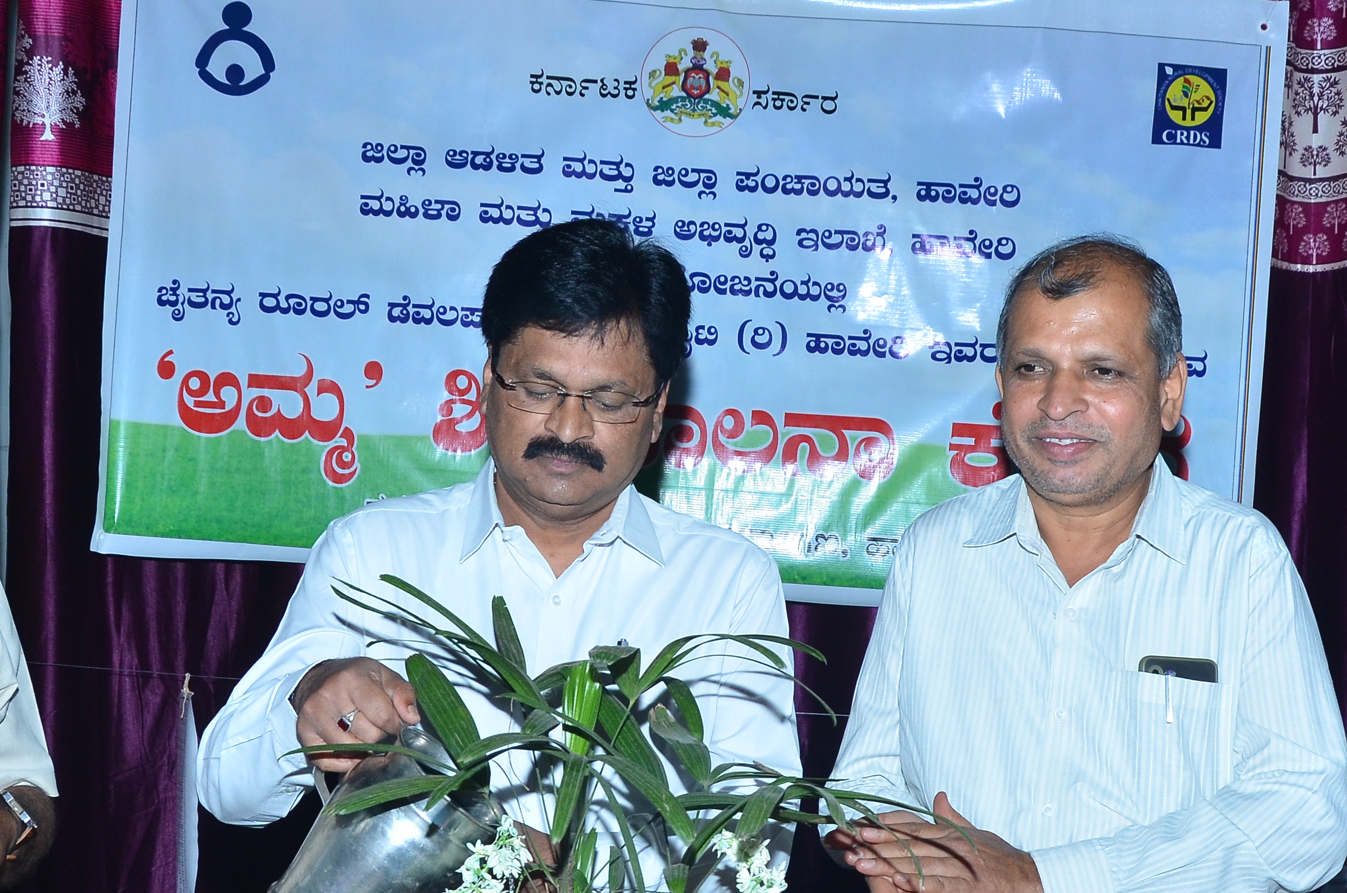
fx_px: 2502
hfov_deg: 30.1
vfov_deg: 19.9
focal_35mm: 67
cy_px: 772
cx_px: 698
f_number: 6.3
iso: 640
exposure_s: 1/160
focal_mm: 22
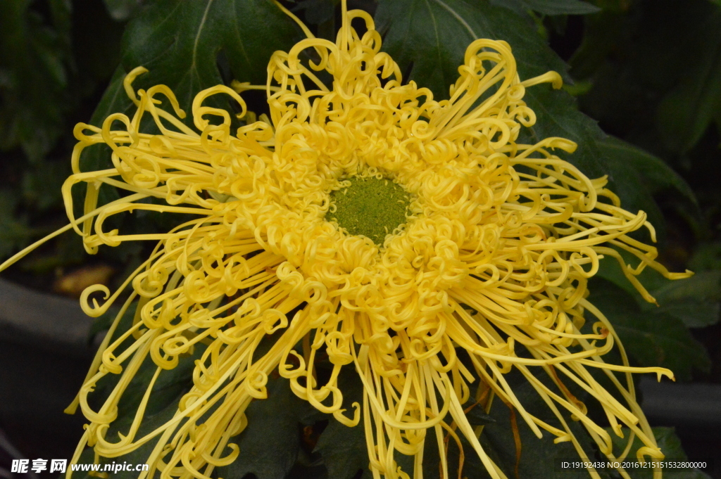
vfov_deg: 6.5
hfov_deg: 9.8
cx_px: 360
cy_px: 240
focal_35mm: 210
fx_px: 4202
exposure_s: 1/250
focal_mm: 140
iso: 5000
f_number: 18
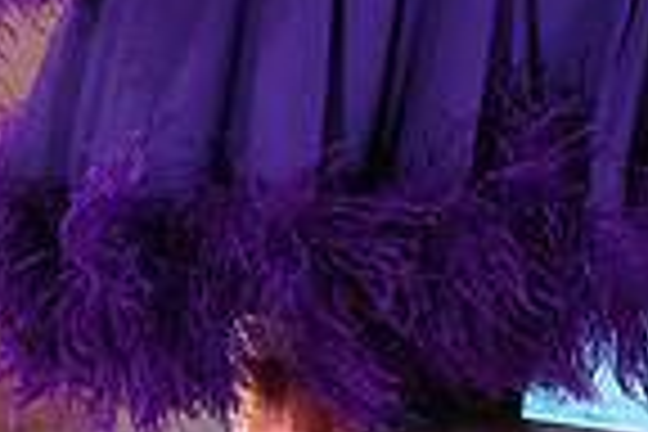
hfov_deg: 4.6
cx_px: 628
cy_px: -544
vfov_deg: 3.1
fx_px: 8027
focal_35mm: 446
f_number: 5
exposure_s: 1/400
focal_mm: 111
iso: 6400
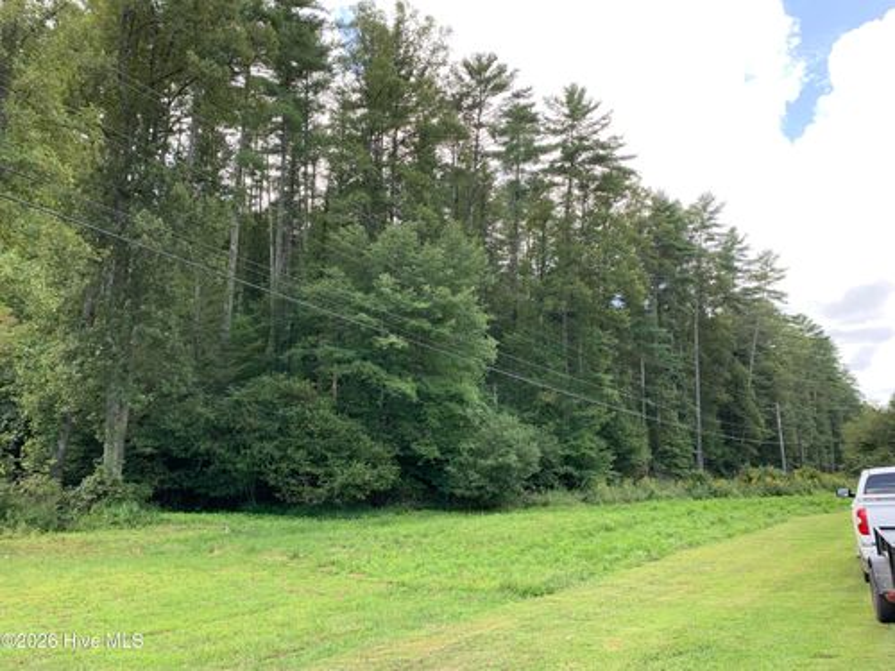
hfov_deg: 67.3
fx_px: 672
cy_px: 336
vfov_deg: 53.1
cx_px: 448
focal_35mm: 26
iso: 25
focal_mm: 4.25
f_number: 1.8
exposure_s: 1/211
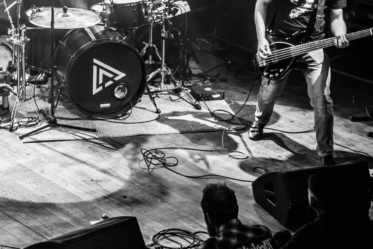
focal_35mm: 154
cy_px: 84
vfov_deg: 8.9
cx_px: -137
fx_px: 1596
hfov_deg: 12.8
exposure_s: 1/125
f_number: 1.8
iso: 1000
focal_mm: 50
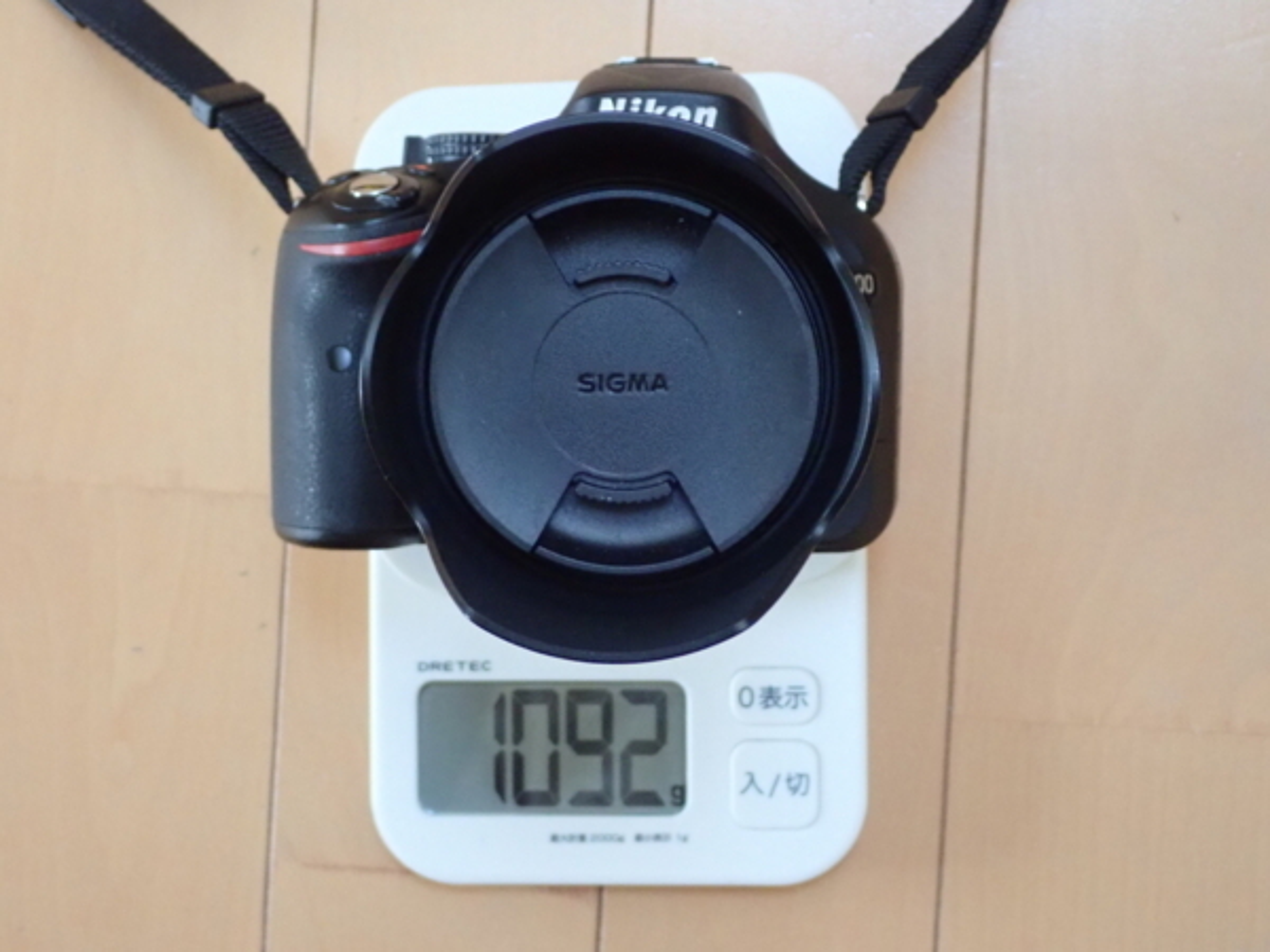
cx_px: 635
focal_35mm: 80
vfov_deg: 18.4
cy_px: 476
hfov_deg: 24.4
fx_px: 2935
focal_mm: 14.41
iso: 1250
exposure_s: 1/20
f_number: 4.4
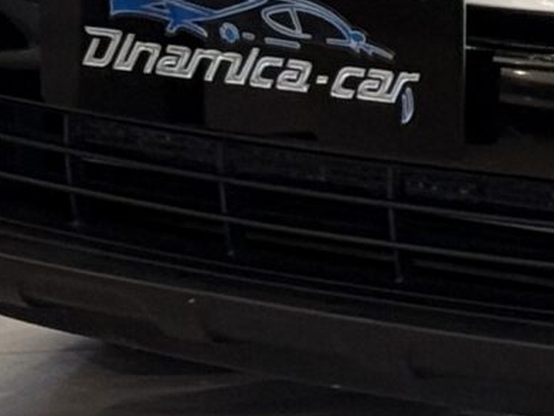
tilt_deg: -5.1
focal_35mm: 314
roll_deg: -0.8
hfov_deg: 6.1
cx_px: 1180
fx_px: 5030
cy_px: -474
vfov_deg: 4.7
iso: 100
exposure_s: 1/60
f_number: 1.78
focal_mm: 6.76
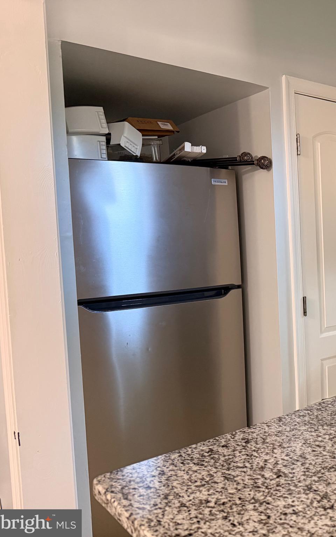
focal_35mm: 34
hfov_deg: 33.4
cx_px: 353
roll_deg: +2.0
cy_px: 269
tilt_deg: -4.1
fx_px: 498
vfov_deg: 56.7
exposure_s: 1/60
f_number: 1.78
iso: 500
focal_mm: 6.76
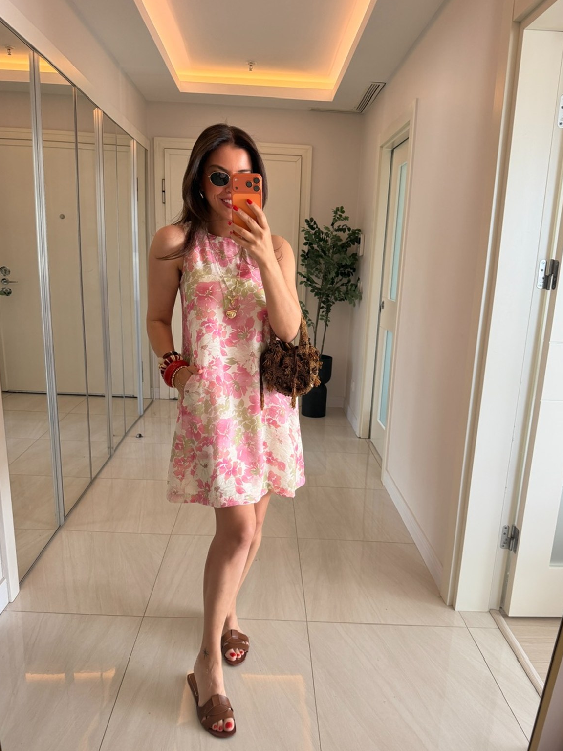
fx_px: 542
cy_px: 386
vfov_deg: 69.4
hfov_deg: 54.9
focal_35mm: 25
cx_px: 283
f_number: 1.78
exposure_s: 1/121
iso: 125
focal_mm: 6.76
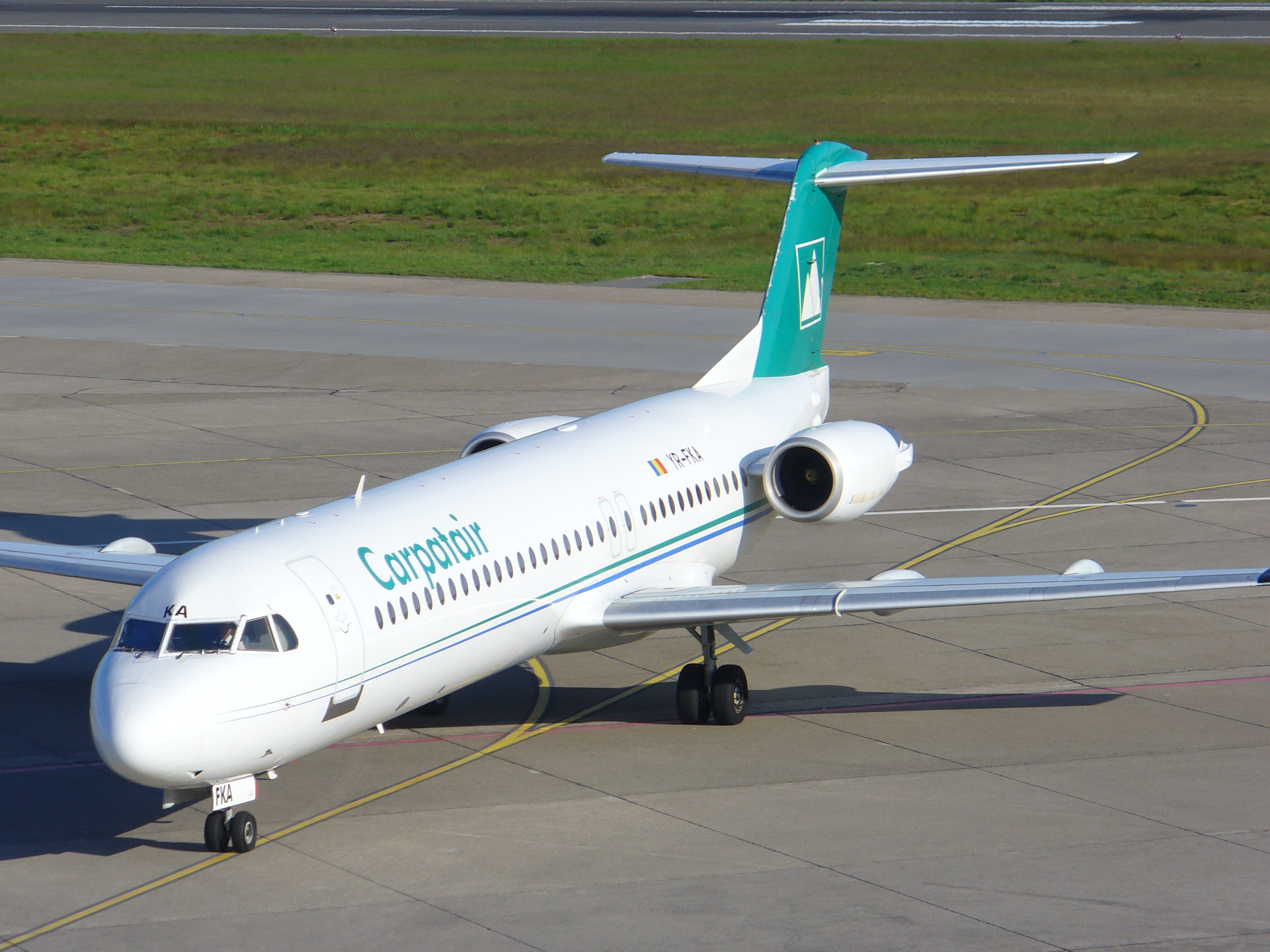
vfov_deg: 8.4
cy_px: 476
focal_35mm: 177
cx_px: 635
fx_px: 6494
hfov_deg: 11.2
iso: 80
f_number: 8.4
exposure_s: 1/250
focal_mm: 29.2
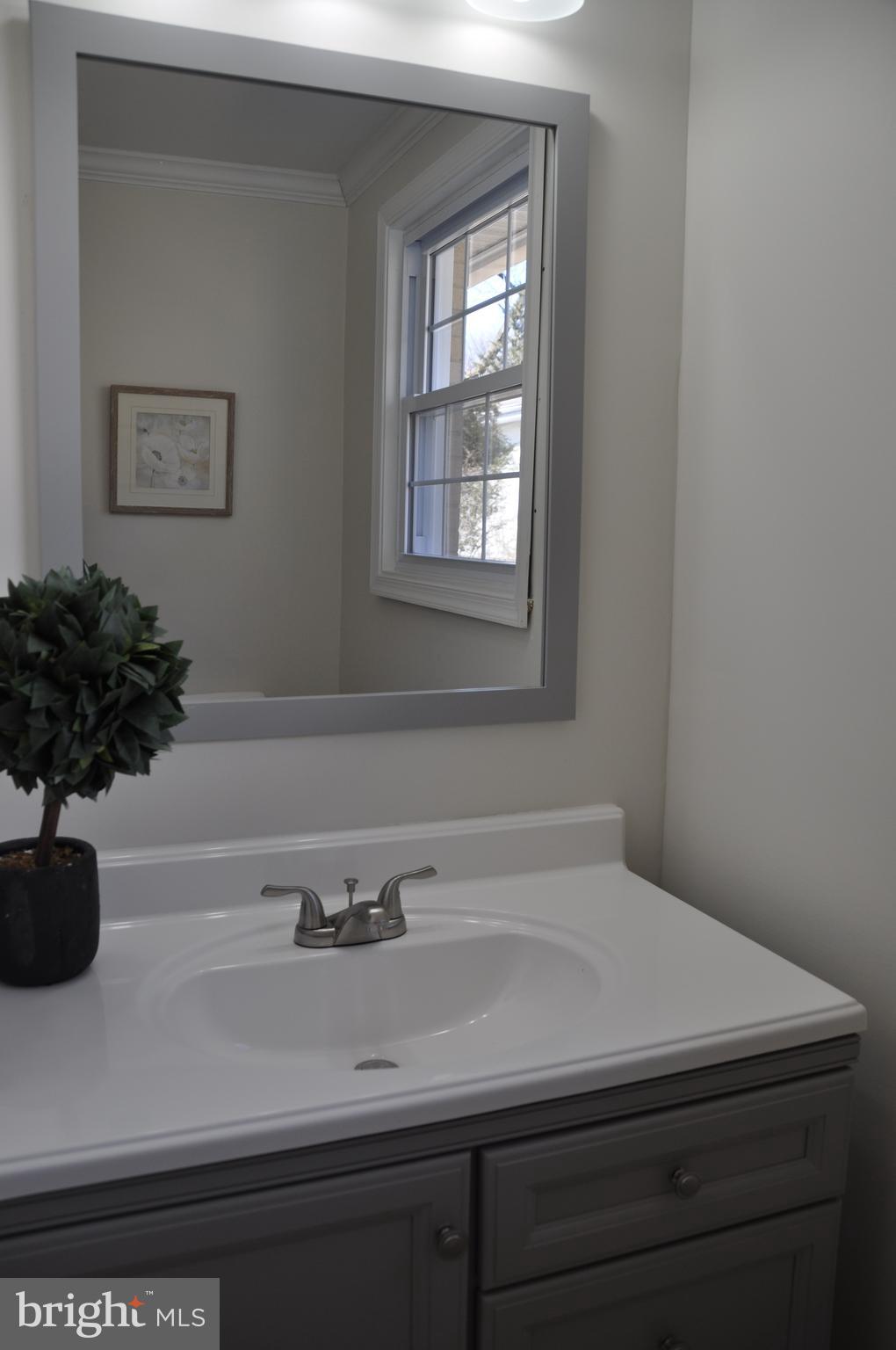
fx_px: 1123
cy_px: 675
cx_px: 448
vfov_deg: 62.0
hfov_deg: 43.5
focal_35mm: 30
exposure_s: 1/100
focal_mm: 20
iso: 200
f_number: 5
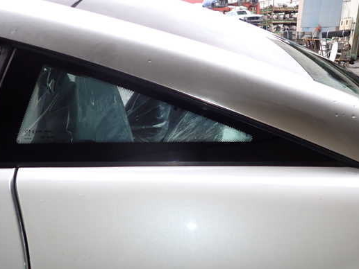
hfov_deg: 61.6
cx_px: 176
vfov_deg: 48.2
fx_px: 301
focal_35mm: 29
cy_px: 139
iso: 100
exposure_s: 1/125
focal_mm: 4.5
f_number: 2
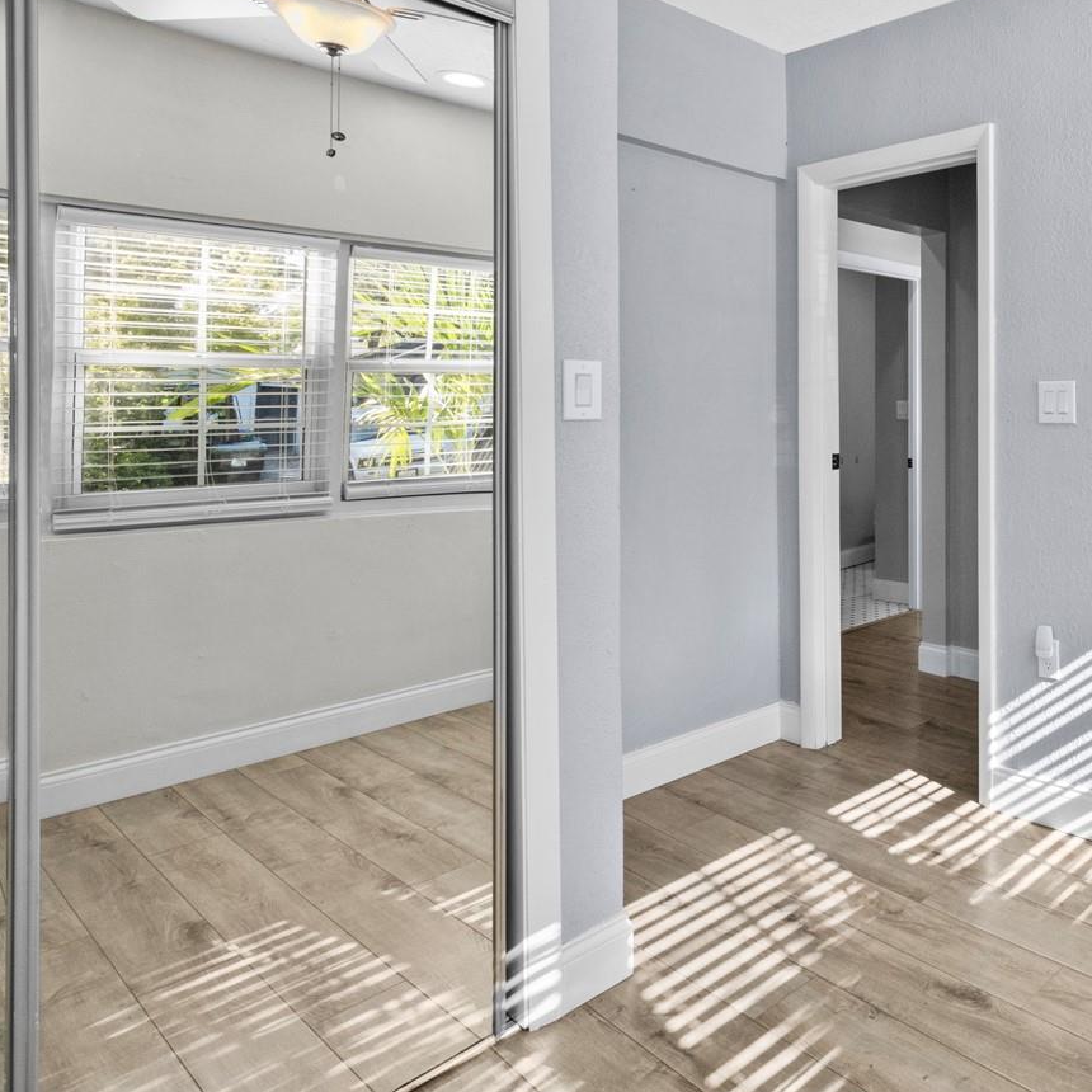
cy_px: 403
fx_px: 821
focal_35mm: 23
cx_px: 1010
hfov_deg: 56.6
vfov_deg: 66.1
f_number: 8
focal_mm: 7
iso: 800
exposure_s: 1/80
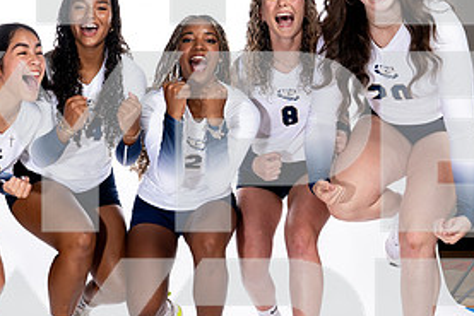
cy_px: 152
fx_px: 856
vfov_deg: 20.9
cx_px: 166
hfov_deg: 30.8
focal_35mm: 65
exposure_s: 1/250
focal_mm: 29
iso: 100
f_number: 5.6
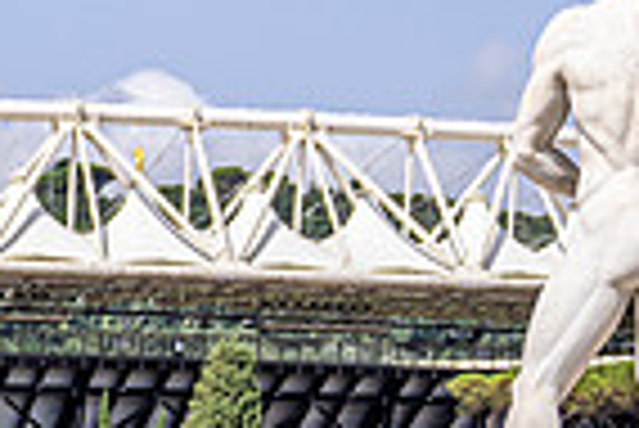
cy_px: 345
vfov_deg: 8.4
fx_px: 2896
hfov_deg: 12.1
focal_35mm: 163
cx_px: -270
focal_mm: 40
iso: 100
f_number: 2.8
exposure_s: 1/1600
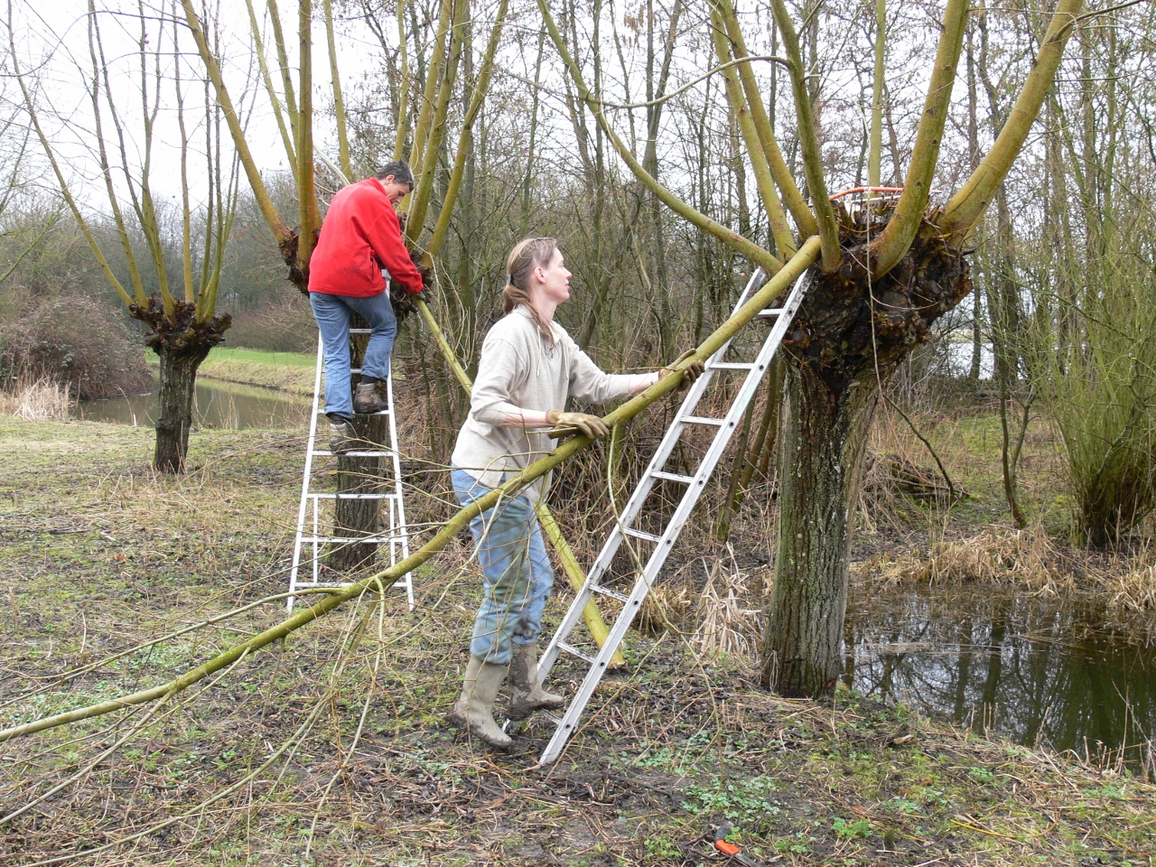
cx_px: 578
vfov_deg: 40.7
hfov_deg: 52.6
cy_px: 434
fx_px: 1169
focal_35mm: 35
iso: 100
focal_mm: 7.4
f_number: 4
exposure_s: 1/80
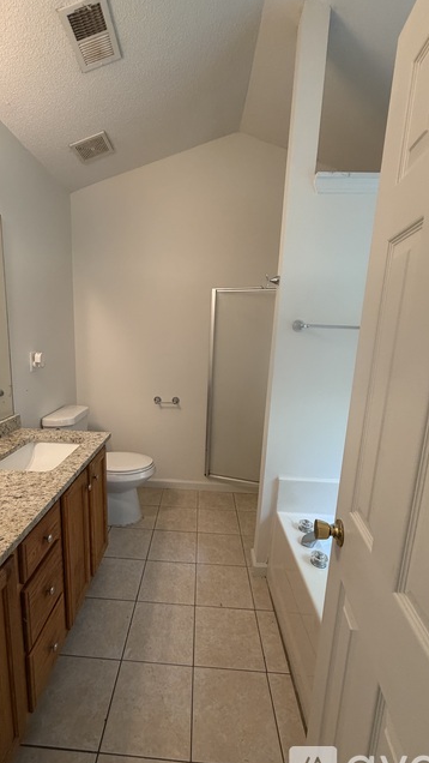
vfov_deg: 99.3
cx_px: 183
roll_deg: -0.1
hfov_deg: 66.8
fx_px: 323
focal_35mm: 16
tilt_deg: -10.6
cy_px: 394
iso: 250
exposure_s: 1/60
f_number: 2.2
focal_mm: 2.22
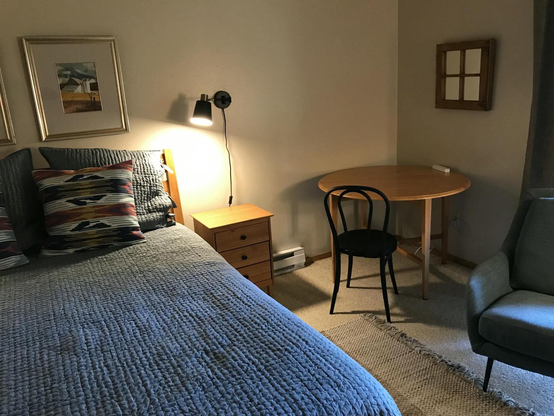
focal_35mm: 28
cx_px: 277
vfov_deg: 49.8
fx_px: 448
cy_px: 208
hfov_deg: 63.4
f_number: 1.8
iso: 80
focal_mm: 3.99
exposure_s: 1/15
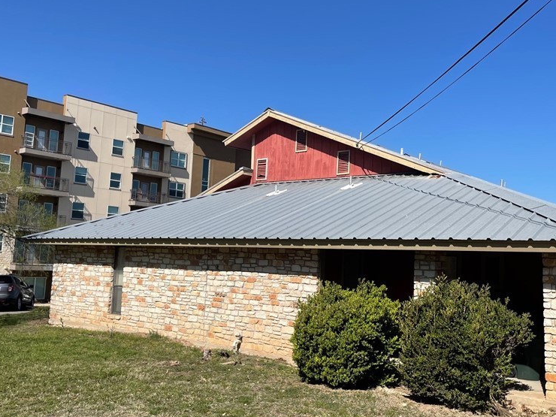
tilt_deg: +4.7
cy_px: 220
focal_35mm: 36
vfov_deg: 39.6
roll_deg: -1.8
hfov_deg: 50.9
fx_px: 578
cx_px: 344
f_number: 1.6
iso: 32
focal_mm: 4.2
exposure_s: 1/4651
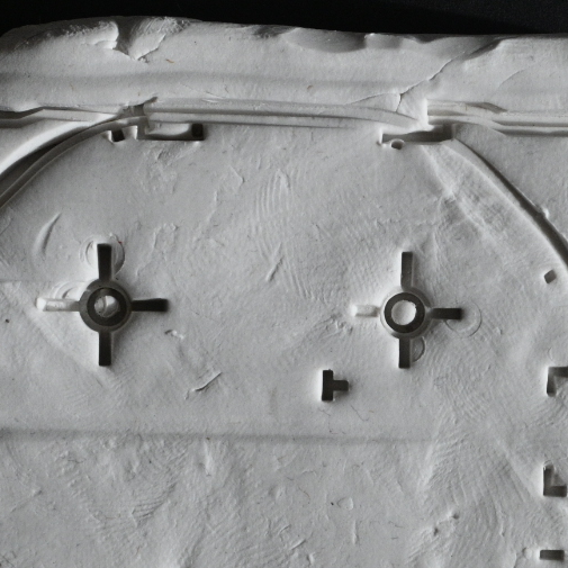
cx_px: 286
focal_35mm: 151
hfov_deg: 11.5
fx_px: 2810
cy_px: 418
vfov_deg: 11.5
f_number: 10
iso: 800
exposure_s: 1/400
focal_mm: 37
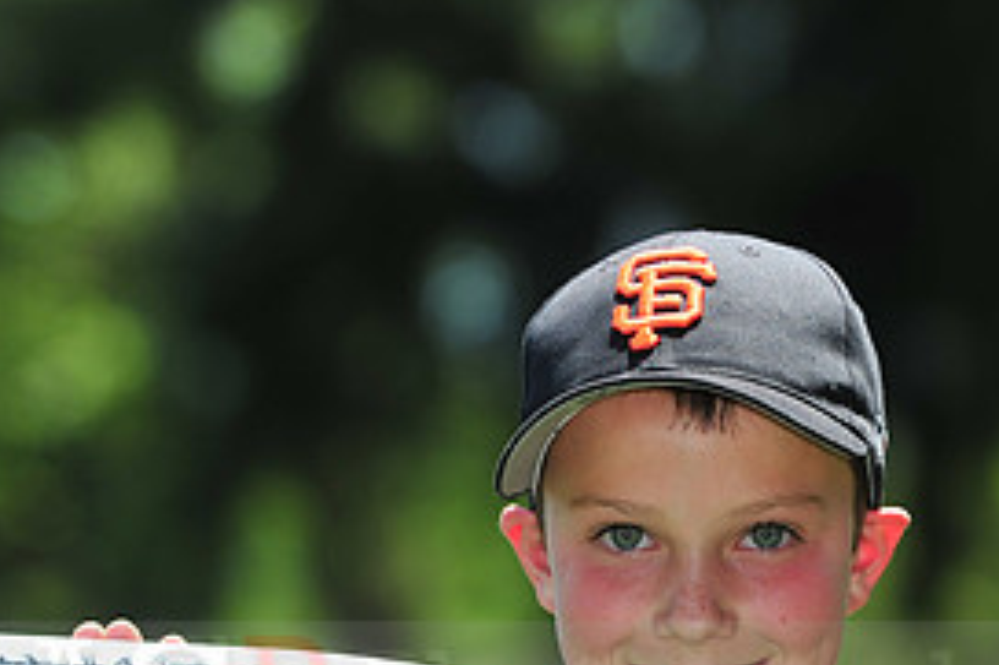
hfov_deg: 4.8
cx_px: 610
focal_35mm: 427
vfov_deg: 3.2
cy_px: 669
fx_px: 11842
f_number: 5.6
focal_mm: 200
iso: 200
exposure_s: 1/800
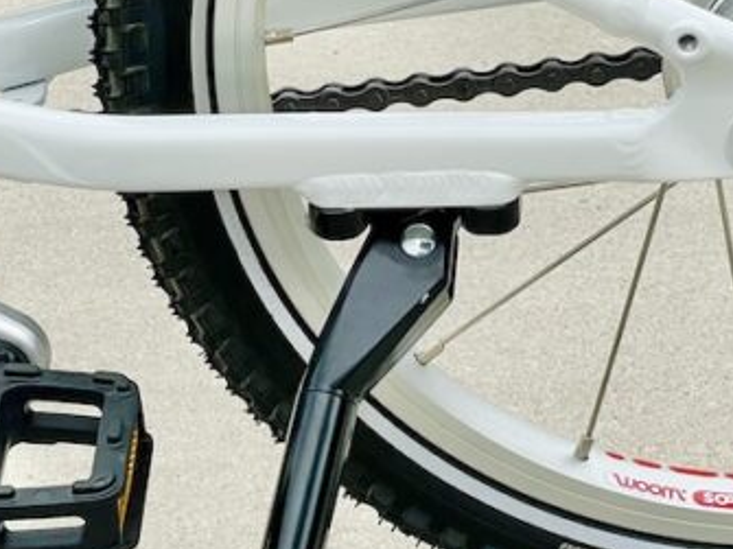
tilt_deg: -20.1
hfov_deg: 12.3
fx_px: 3366
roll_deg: +3.1
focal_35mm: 159
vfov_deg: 9.3
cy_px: 265
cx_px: 74
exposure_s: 1/1295
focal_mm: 6
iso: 25
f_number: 2
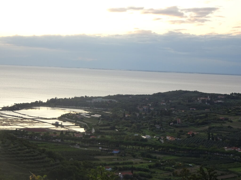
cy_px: 90
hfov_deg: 23.6
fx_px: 578
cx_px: 120
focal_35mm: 83
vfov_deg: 17.8
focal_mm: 14.12
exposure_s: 1/100
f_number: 5
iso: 160
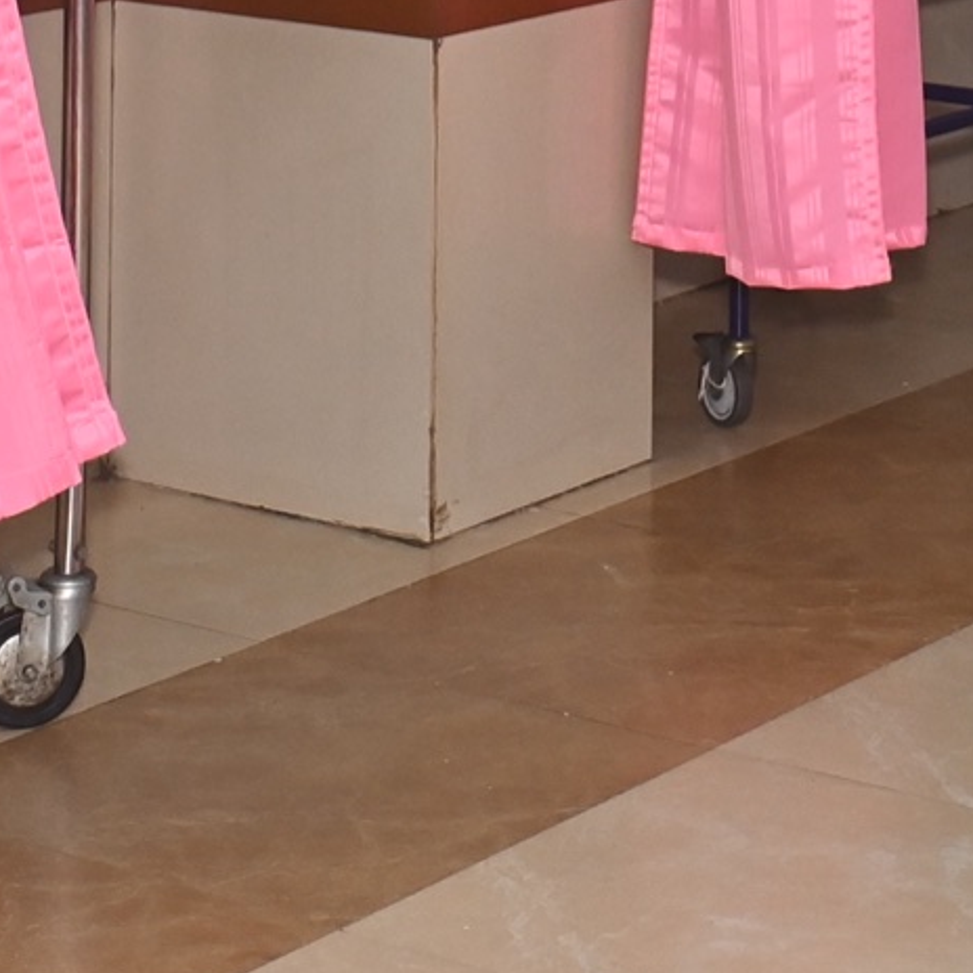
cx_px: 749
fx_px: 4325
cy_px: -706
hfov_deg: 12.8
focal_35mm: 136
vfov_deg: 11.9
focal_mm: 29
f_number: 6.3
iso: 1600
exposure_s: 1/160
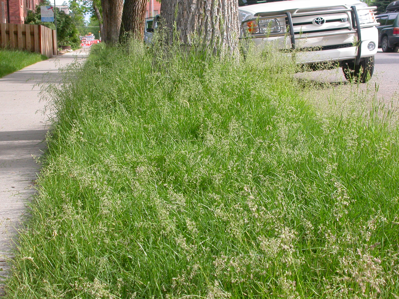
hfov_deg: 30.3
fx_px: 738
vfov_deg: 22.9
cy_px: 150
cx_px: 200
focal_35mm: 64
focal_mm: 13.3
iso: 100
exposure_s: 1/141
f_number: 5.7
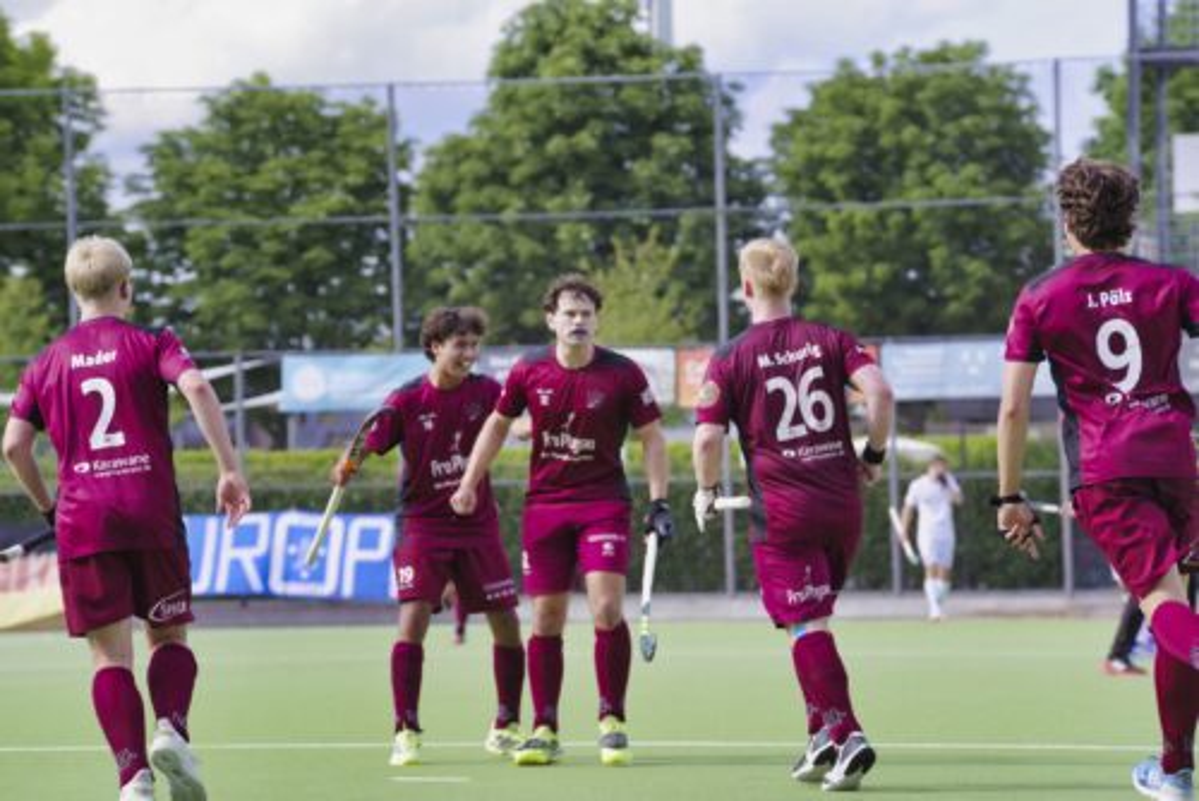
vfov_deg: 6.6
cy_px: 400
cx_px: 600
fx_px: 6998
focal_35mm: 210
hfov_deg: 9.8
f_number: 8
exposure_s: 1/1600
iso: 1600
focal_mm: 210
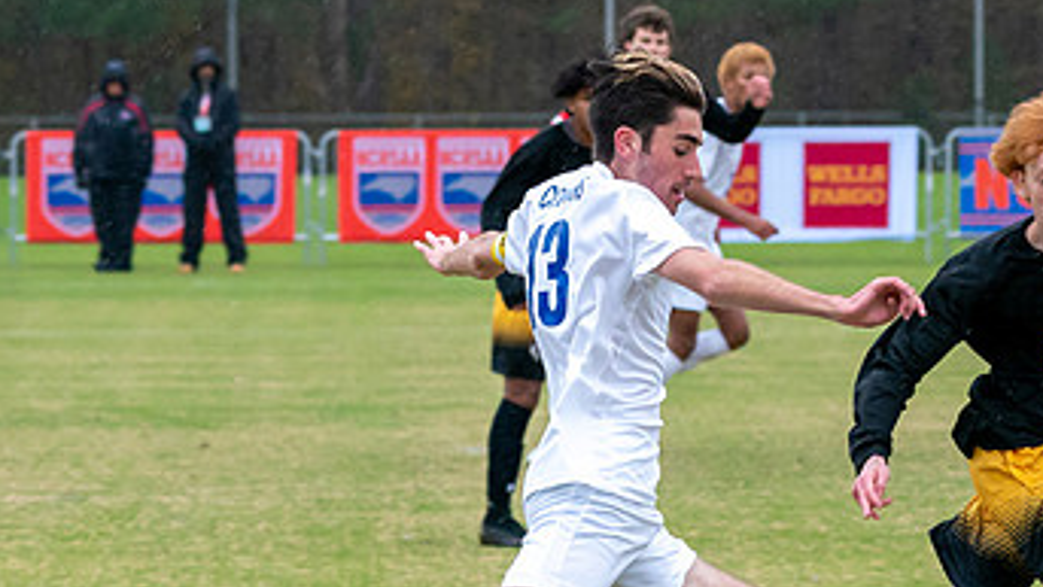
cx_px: 809
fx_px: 9680
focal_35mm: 350
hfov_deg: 6.2
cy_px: 383
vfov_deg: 3.5
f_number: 5.6
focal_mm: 112
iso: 2500
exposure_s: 1/800
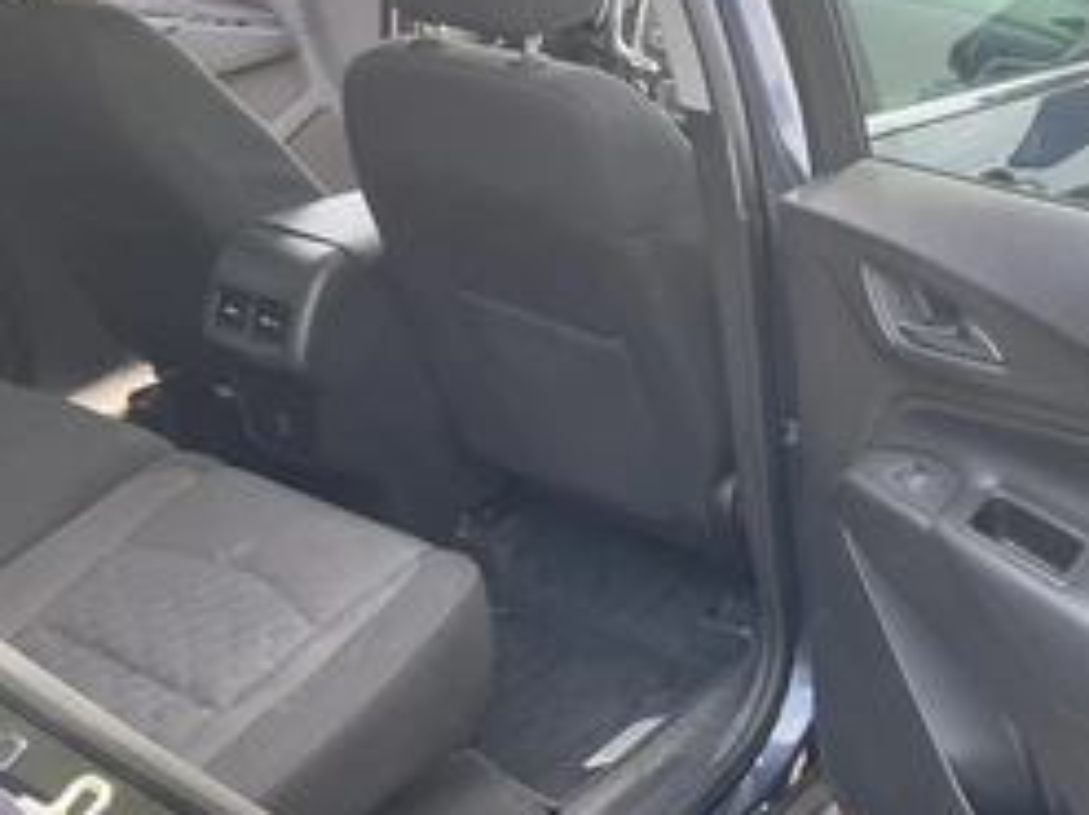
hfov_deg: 38.9
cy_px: 458
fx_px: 1478
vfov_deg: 30.8
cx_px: 873
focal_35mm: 47
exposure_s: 1/122
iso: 32
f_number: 1.8
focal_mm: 3
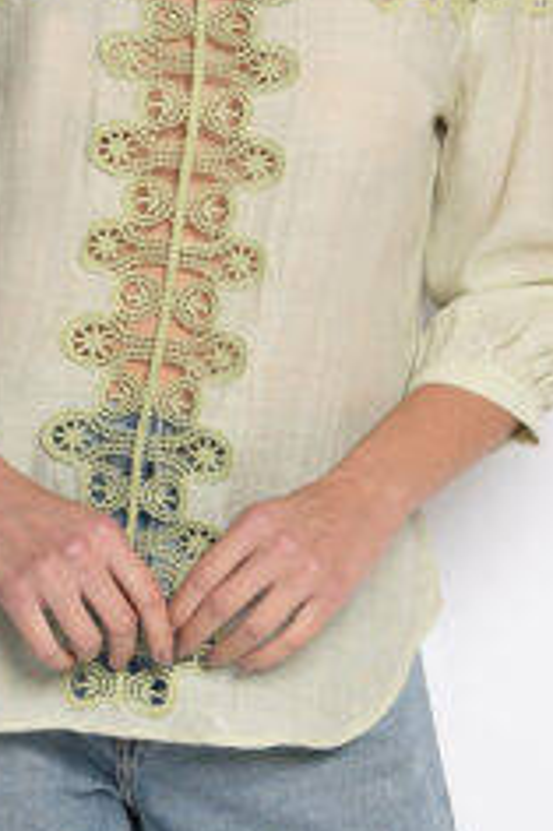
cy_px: 192
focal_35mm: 102
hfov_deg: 13.4
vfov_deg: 19.9
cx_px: 173
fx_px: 2354
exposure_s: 1/125
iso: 320
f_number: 5
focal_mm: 40
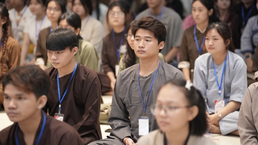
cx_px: 130
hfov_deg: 16.5
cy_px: 60
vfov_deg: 9.3
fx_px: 889
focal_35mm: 130
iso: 4000
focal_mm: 123
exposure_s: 1/200
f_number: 2.8
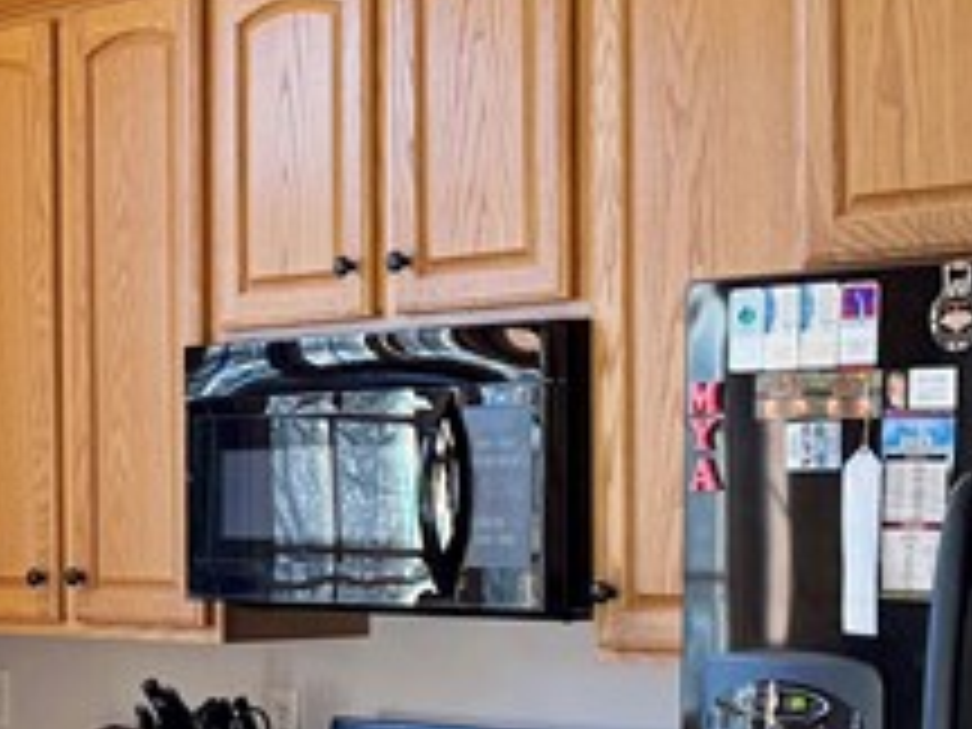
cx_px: -459
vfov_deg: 12.9
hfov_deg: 15.9
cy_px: 590
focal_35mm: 114
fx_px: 3201
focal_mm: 6.76
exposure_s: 1/230
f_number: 1.78
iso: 160
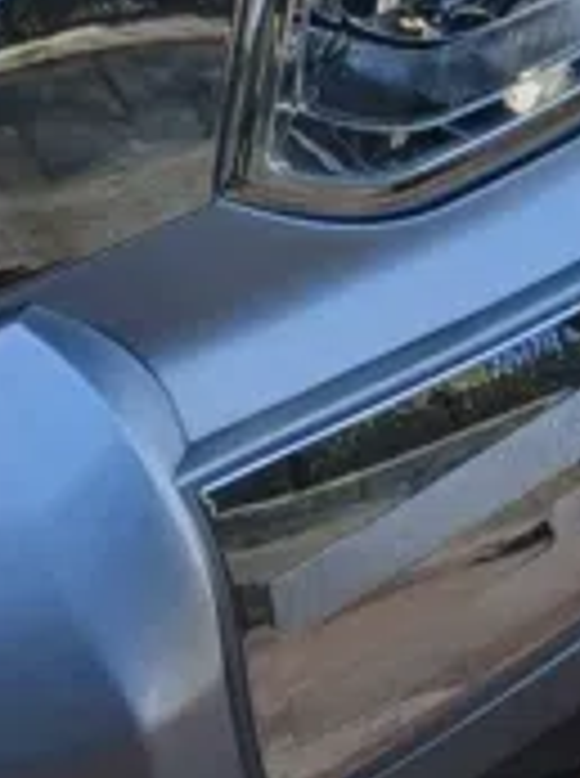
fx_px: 4081
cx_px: -18
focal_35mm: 182
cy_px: -821
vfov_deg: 10.0
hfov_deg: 8.1
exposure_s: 1/35.1
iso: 50
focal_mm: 5.89
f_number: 1.8
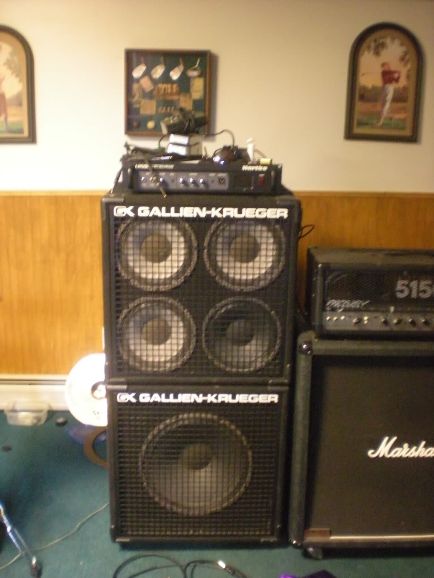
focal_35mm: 38
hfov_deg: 37.7
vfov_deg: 49.0
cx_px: 217
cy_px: 289
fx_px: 635
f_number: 3.1
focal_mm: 6.3
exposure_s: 1/3.33
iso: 800
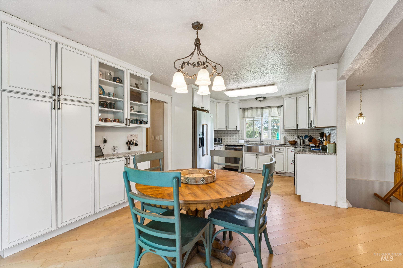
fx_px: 179
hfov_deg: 96.7
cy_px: 134
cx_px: 202
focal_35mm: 16
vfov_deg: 73.7
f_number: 13
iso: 400
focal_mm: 16
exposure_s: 1/6
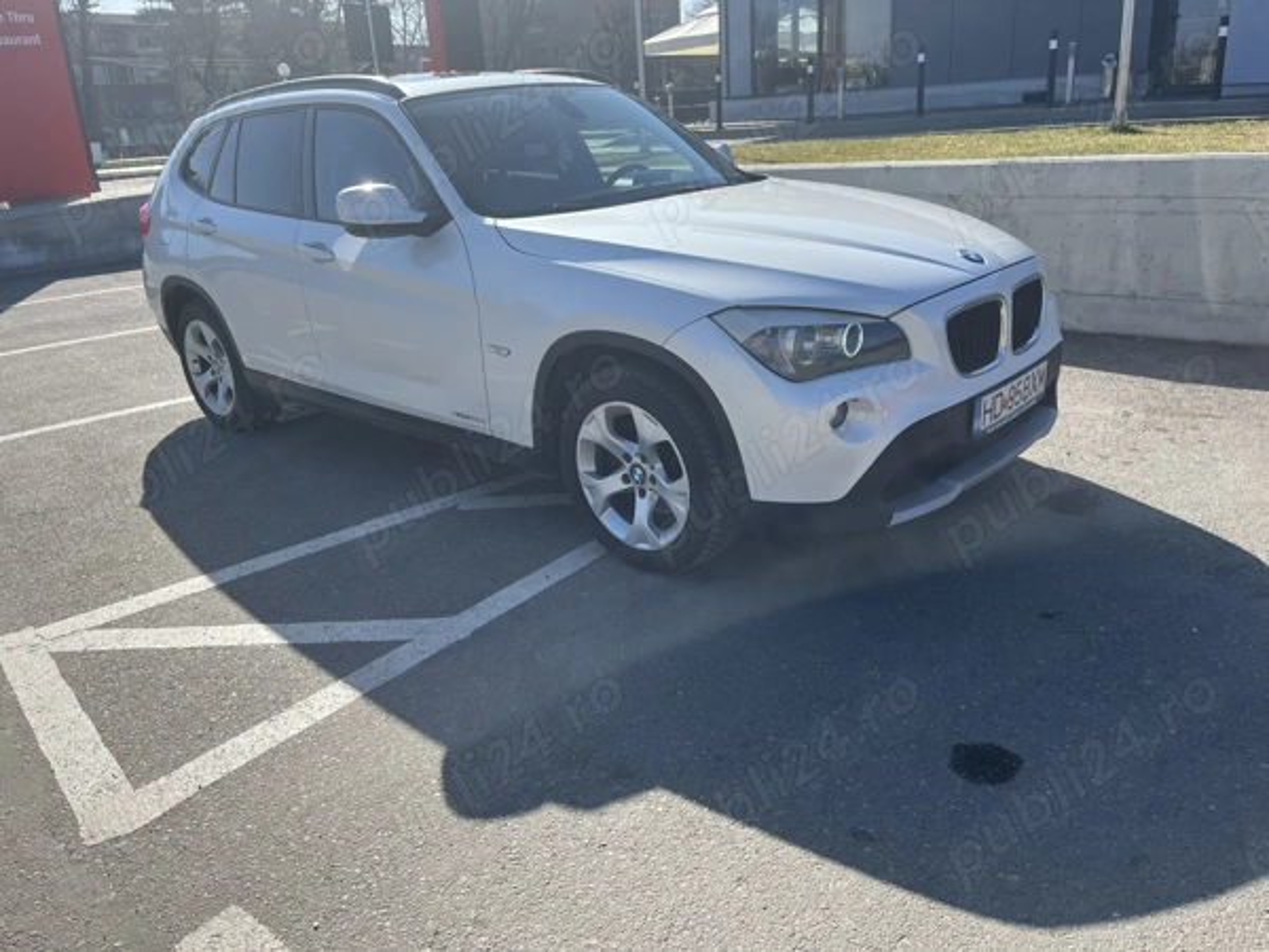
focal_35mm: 26
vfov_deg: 53.1
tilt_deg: -21.2
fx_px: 953
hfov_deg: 67.3
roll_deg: +3.2
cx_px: 634
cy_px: 476
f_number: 1.6
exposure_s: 1/2410
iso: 50
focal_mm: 5.1
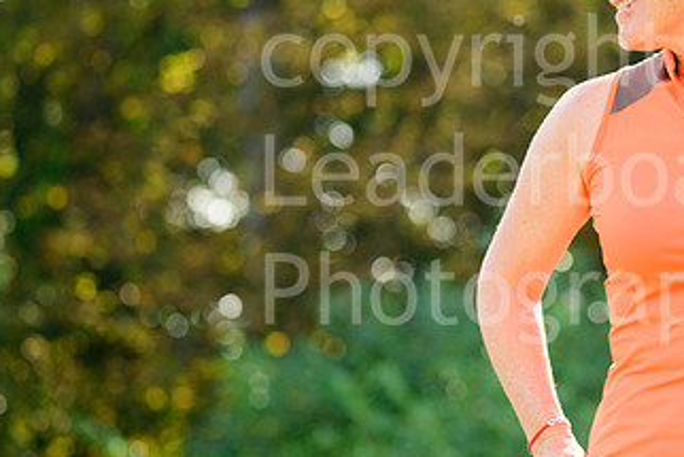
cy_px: 190
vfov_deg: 5.3
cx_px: 540
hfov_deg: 7.9
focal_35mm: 261
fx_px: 4961
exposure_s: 1/1600
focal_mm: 145
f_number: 4.8
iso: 1000
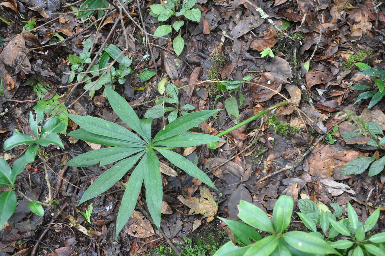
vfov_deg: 34.1
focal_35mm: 39
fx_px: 417
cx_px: 192
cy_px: 128
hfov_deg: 49.6
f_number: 5.6
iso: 320
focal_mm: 26
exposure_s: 1/30
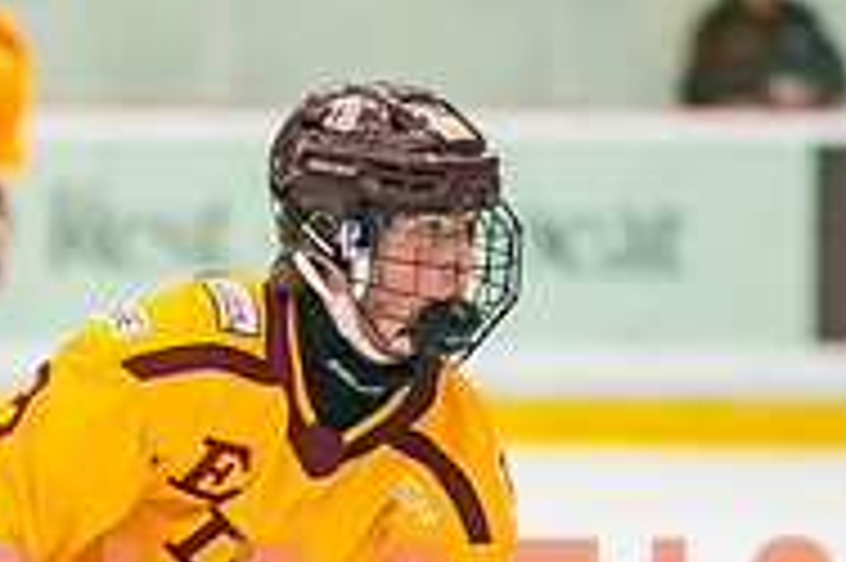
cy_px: 492
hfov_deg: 2.4
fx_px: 20051
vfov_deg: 1.6
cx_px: 187
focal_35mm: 854
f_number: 2.8
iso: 1600
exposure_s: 1/640
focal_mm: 200
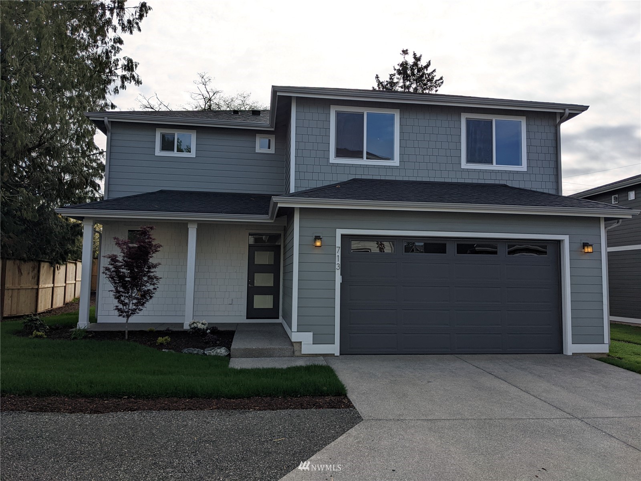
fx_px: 500
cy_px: 240
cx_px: 320
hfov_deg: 65.3
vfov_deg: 51.4
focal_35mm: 27
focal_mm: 4.38
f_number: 1.73
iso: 40
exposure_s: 1/3906
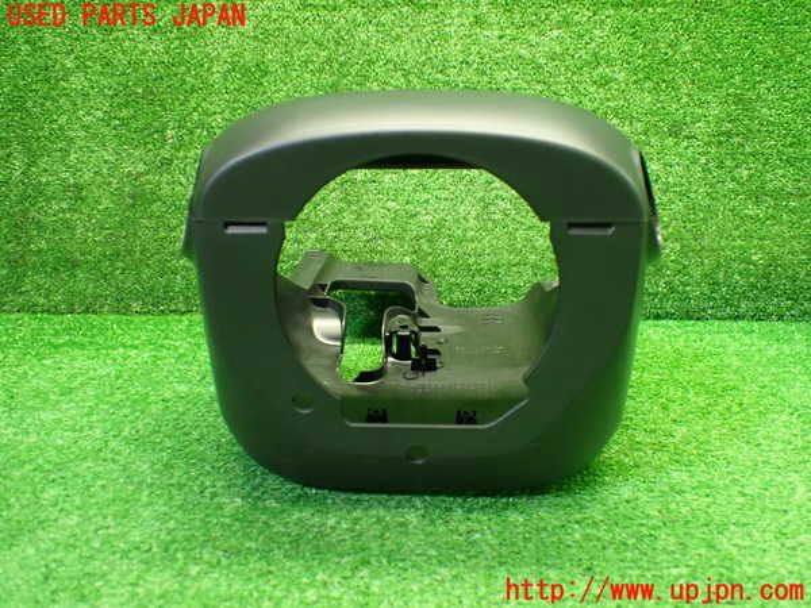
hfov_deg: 60.0
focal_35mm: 30
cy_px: 304
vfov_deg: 46.8
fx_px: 703
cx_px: 406
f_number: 2.3
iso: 800
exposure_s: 1/60
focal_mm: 5.4
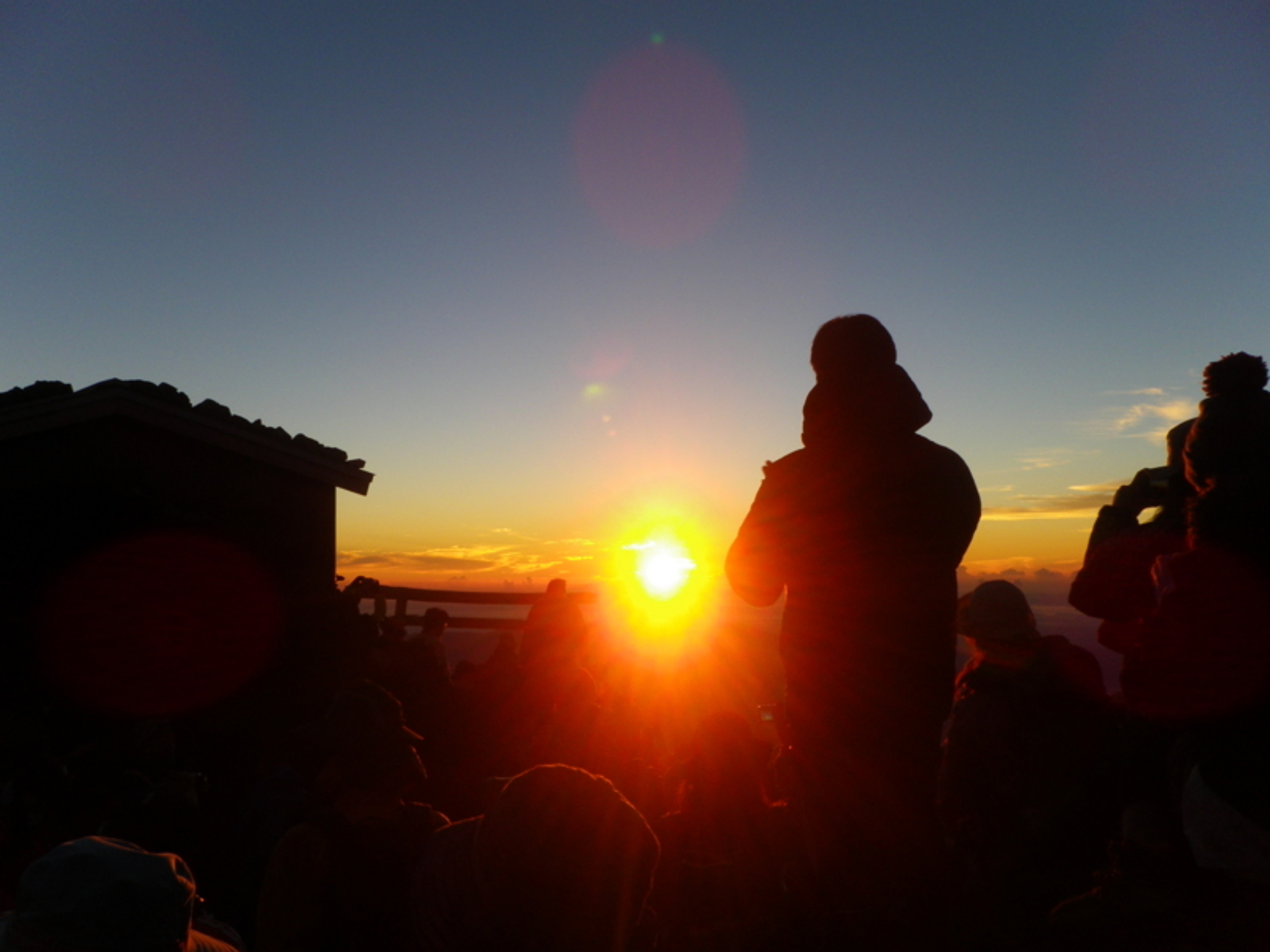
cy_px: 476
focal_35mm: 35
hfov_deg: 52.6
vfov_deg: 40.7
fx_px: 1284
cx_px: 635
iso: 64
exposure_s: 1/100
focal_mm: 6.2
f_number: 6.3
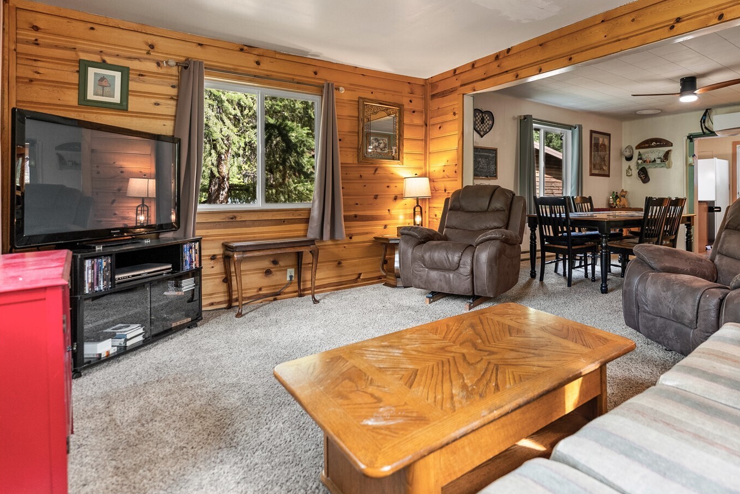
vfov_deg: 60.4
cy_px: 191
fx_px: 419
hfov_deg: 81.5
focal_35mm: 20
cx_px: 458
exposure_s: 1/15
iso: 400
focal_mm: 16.3
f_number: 2.8
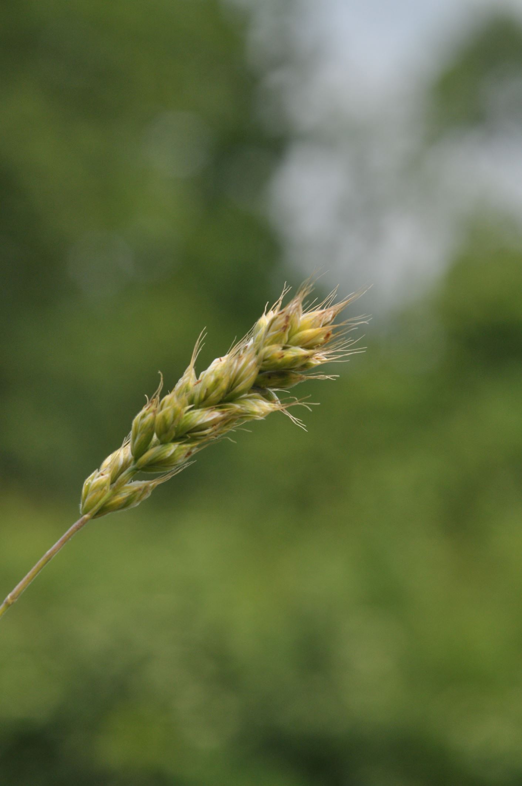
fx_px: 3435
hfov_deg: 8.7
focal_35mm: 158
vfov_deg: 13.1
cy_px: 393
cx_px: 261
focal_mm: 105
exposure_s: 1/1000
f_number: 8
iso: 500
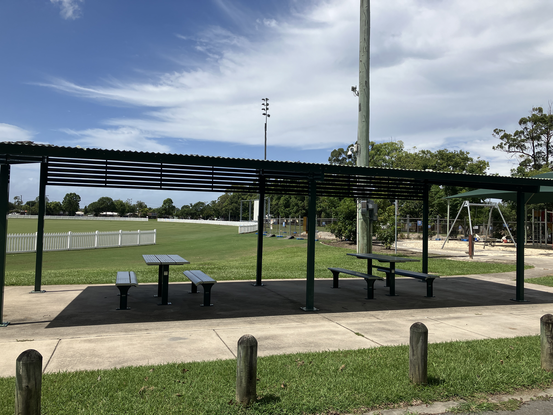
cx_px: 276
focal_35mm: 28
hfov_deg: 63.4
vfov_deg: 49.7
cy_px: 208
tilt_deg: +0.2
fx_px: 447
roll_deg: -1.4
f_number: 1.8
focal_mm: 3.99
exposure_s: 1/3472
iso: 32
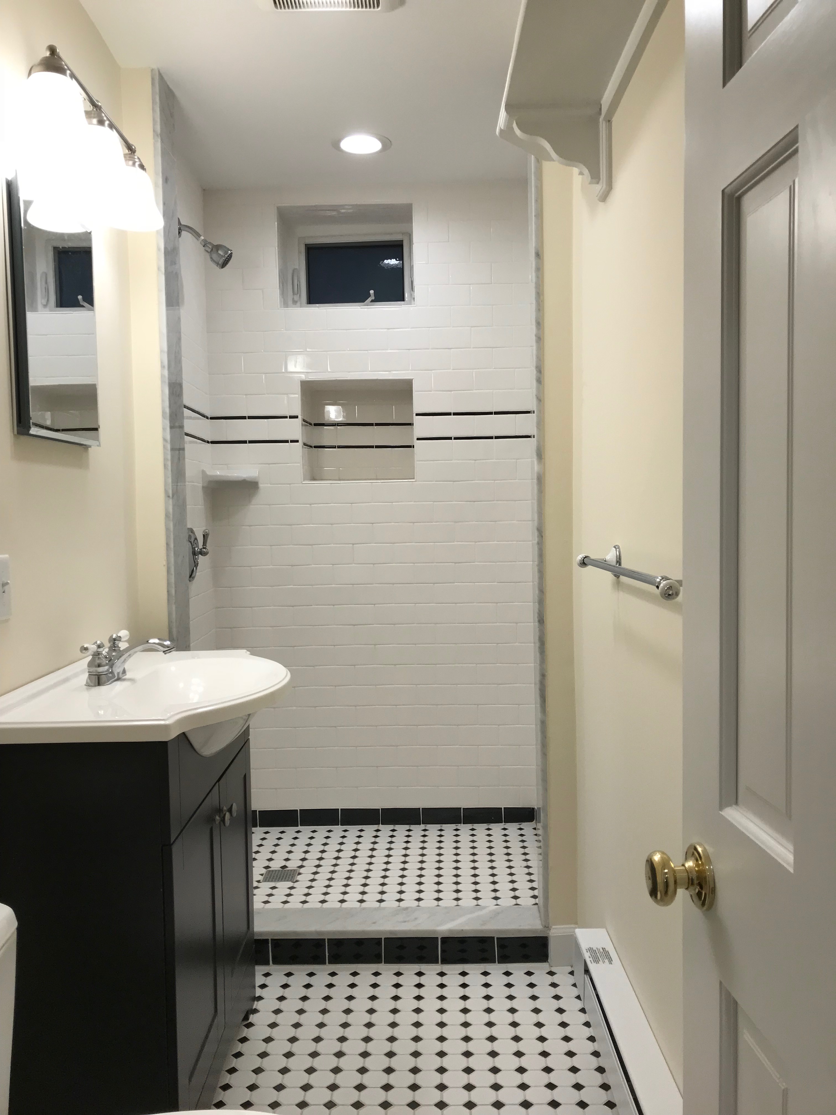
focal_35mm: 28
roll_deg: +1.0
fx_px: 902
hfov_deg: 49.7
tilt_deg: -0.8
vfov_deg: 63.4
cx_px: 418
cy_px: 558
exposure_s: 1/119
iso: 40
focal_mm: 3.99
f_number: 1.8
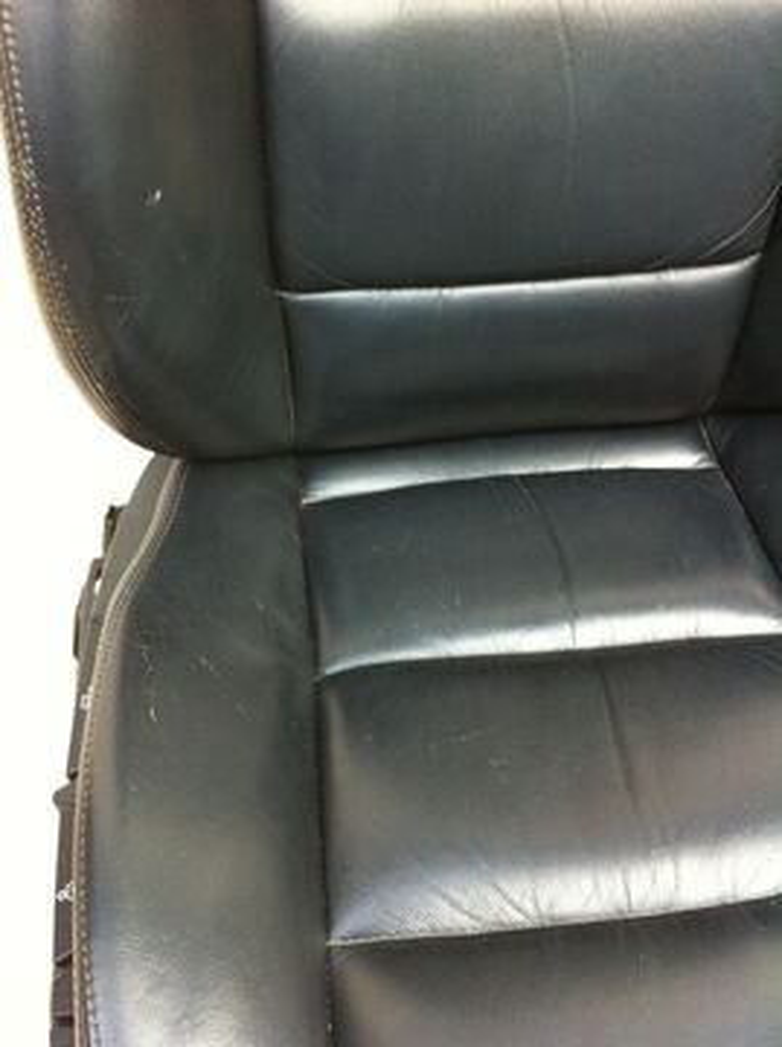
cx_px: 391
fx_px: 1057
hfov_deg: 40.6
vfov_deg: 52.7
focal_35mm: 35
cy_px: 524
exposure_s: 1/15
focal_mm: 3.85
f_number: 2.8
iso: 200
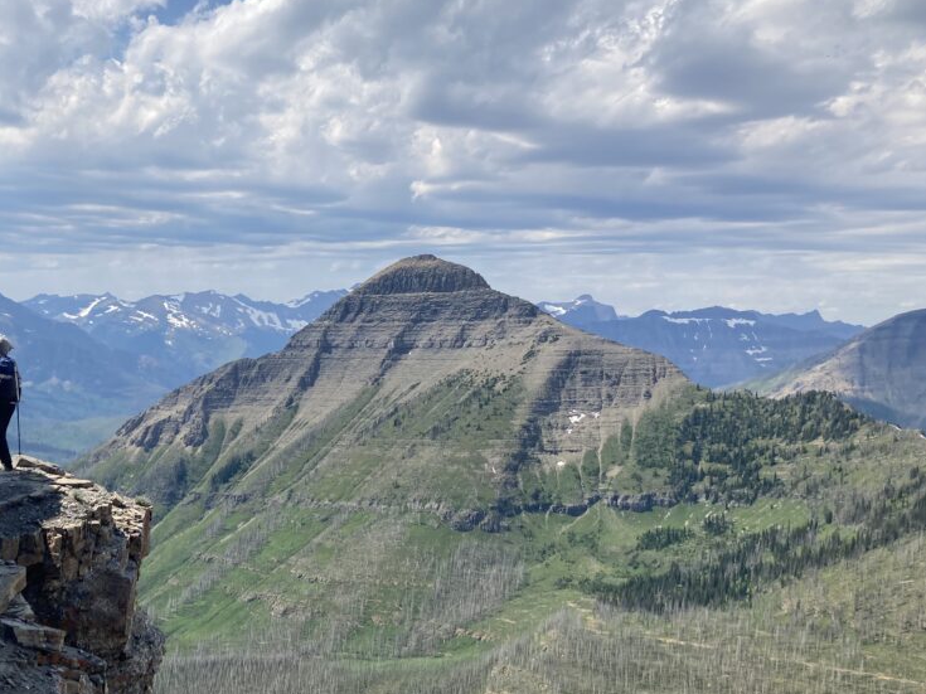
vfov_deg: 36.8
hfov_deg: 47.0
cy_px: 338
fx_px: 1043
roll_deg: -2.5
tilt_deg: +2.5
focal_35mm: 39
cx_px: 300
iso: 20
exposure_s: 1/3472
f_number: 1.8
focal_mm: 3.99
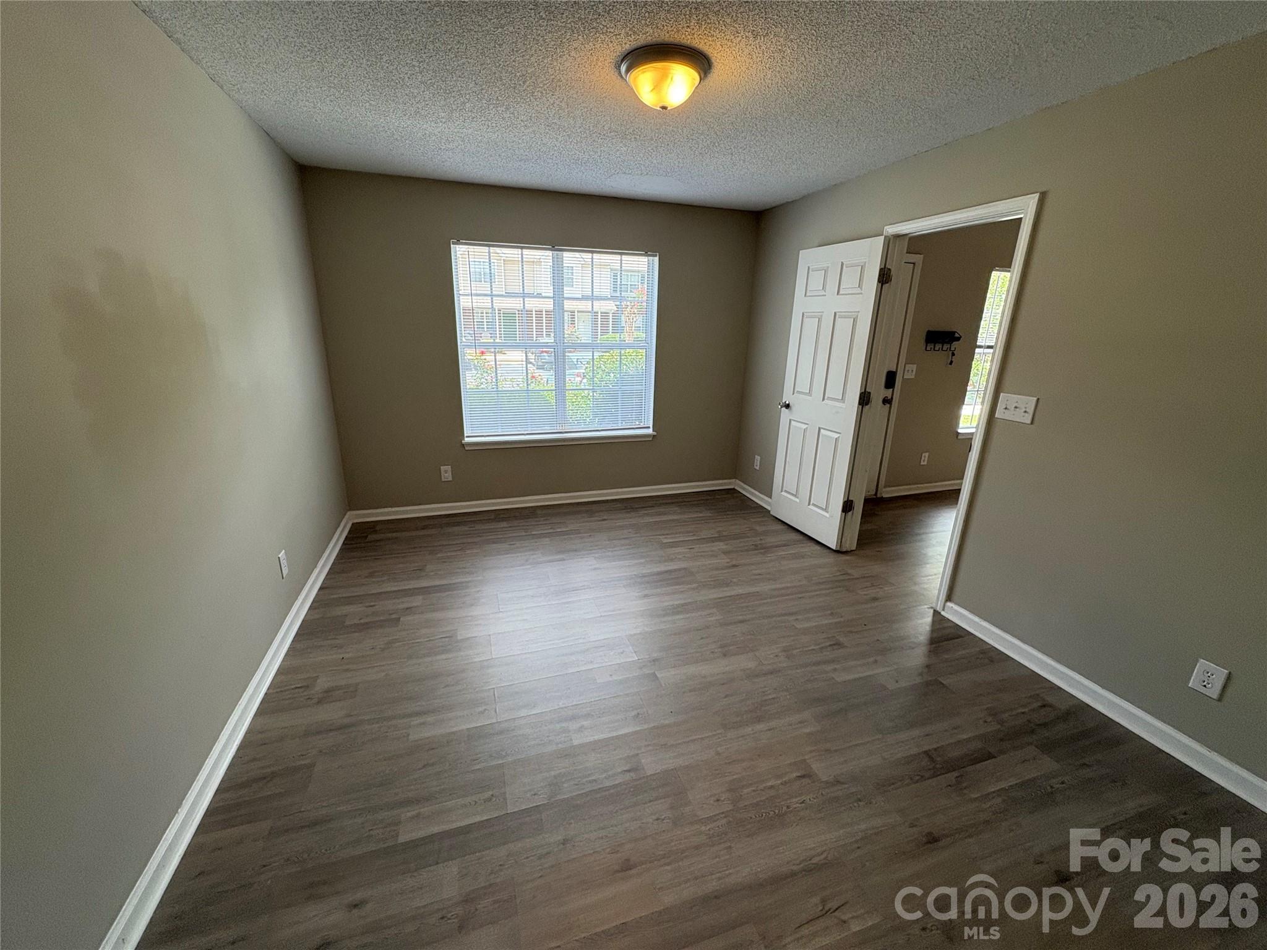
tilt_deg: -15.8
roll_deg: -1.8
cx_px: 634
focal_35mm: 14
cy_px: 475
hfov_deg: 102.1
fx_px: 512
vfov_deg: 85.7
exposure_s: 1/120
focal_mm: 2.22
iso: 80
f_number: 2.2
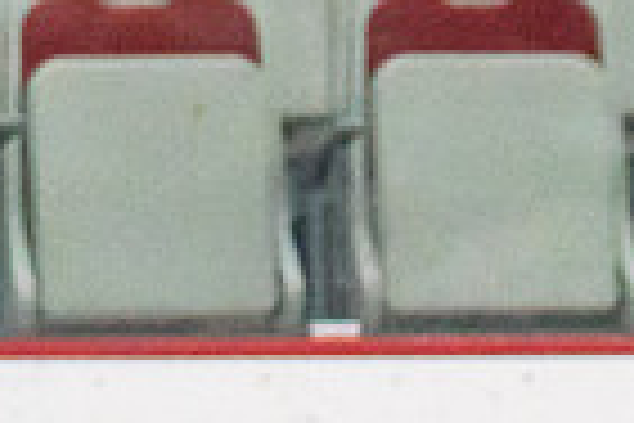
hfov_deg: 1.9
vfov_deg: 1.3
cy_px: 907
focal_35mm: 1093
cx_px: 1181
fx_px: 19247
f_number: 2.8
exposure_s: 1/1600
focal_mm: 128
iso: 4000
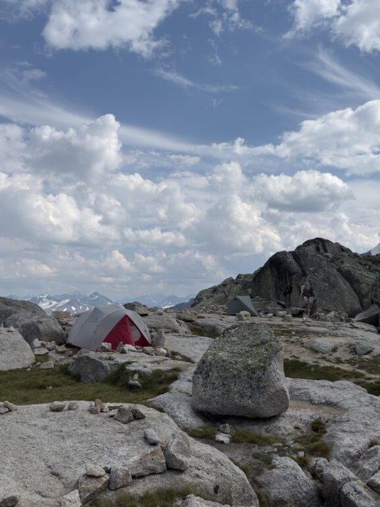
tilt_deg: +15.3
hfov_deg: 44.0
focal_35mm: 32
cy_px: 176
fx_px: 468
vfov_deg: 55.8
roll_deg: -0.9
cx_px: 226
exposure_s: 1/9615
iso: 64
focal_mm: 6.76
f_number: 1.78
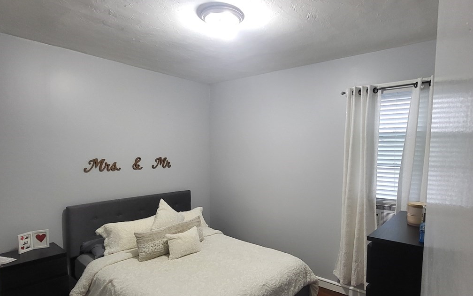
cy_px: 176
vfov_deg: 56.9
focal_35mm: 21
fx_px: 271
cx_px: 267
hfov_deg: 81.9
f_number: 2.2
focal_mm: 1.74
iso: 200
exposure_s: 1/60
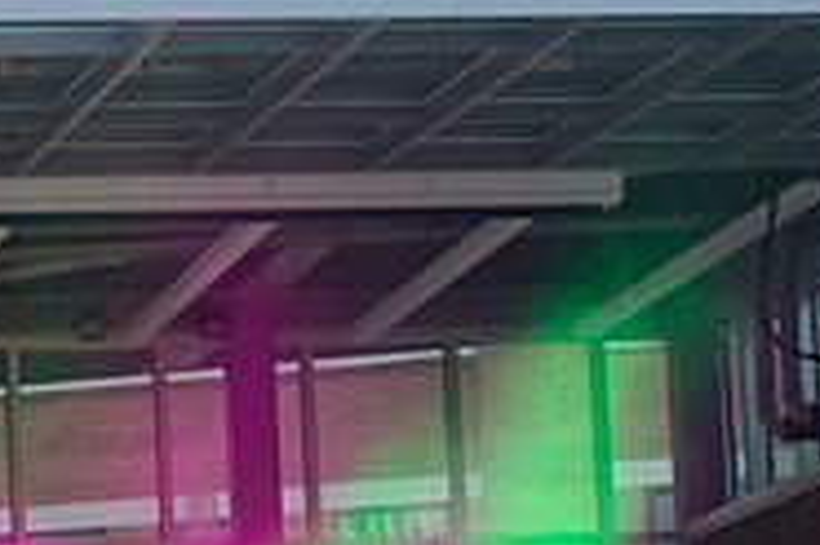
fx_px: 4916
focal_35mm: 216
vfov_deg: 6.3
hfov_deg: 9.3
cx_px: -319
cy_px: 470
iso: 800
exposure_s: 1/60
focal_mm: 50
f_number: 4
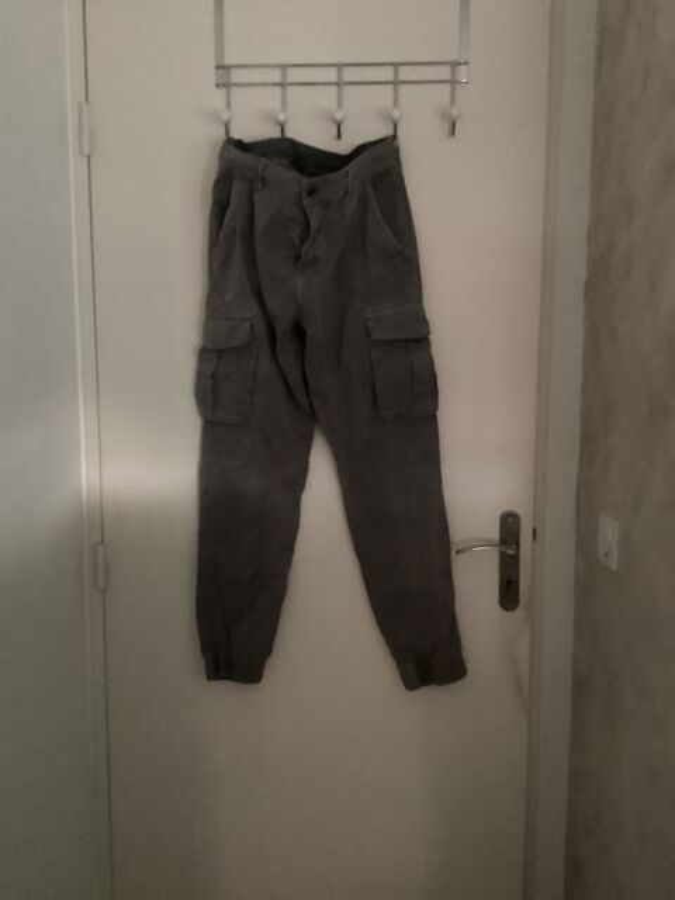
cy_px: 450
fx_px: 806
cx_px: 338
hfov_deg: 45.4
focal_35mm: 31
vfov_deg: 58.4
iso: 800
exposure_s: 1/15
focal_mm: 3.3
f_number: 2.4
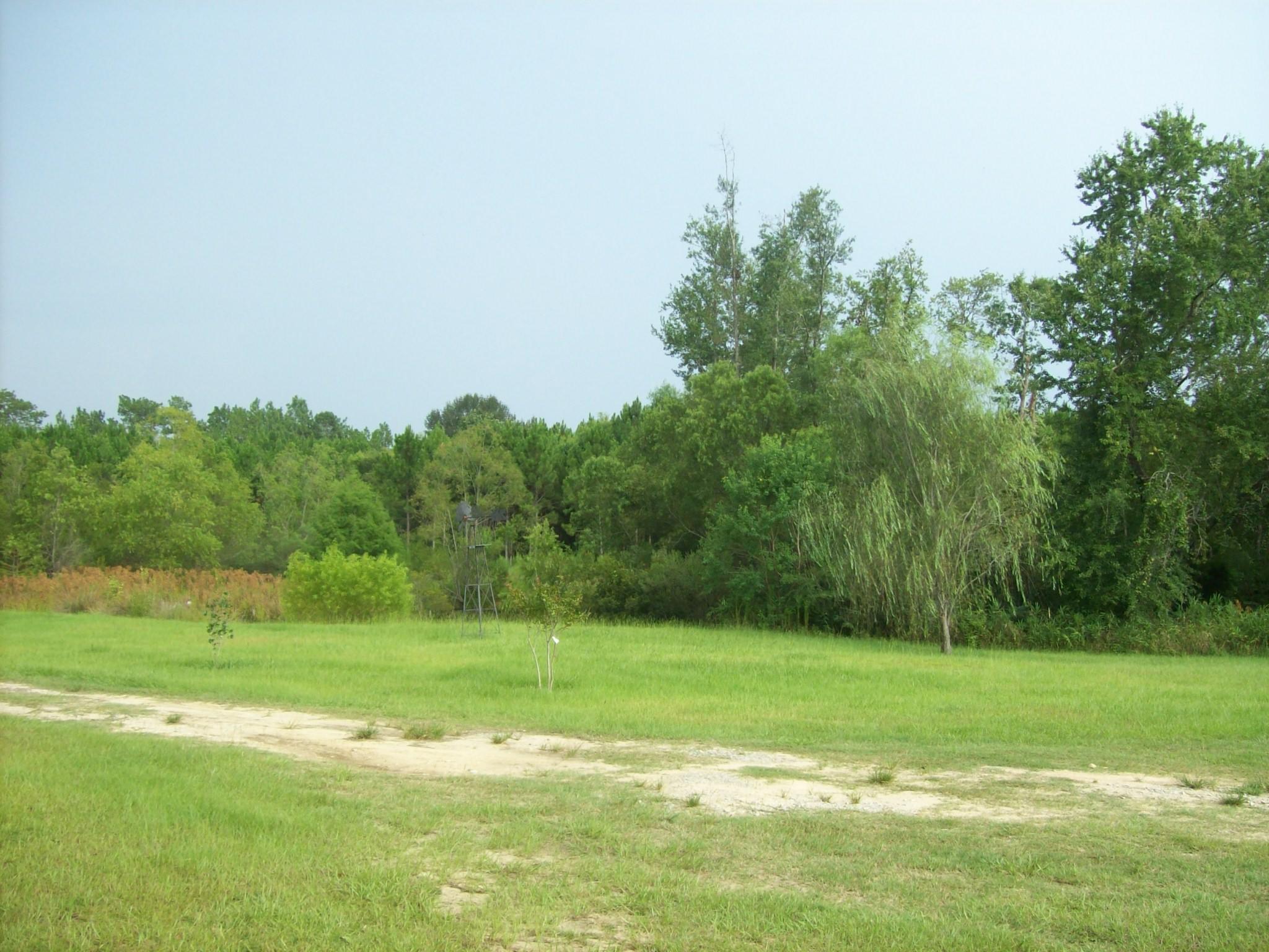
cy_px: 476
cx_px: 634
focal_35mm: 36
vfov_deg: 39.7
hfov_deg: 51.4
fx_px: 1320
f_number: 2.7
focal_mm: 6
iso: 80
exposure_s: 1/286
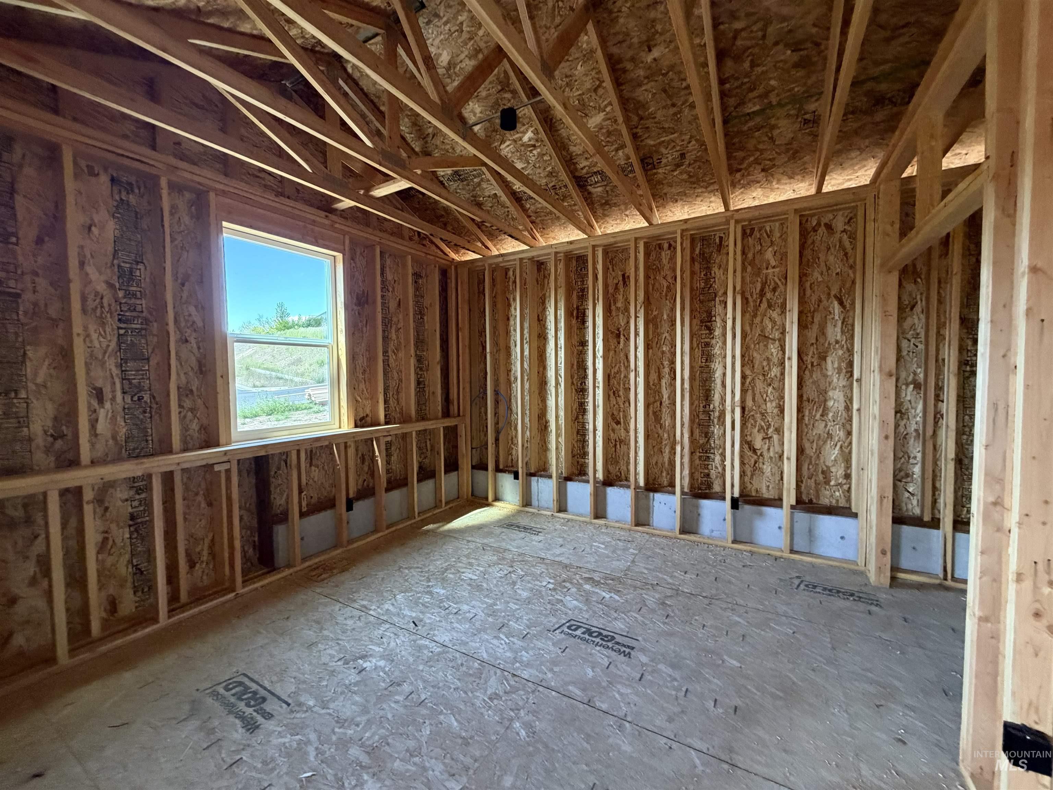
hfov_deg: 102.1
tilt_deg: -3.0
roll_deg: +1.0
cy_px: 395
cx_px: 526
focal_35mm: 14
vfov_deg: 85.7
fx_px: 426
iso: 500
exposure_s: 1/60
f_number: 2.2
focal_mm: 2.22
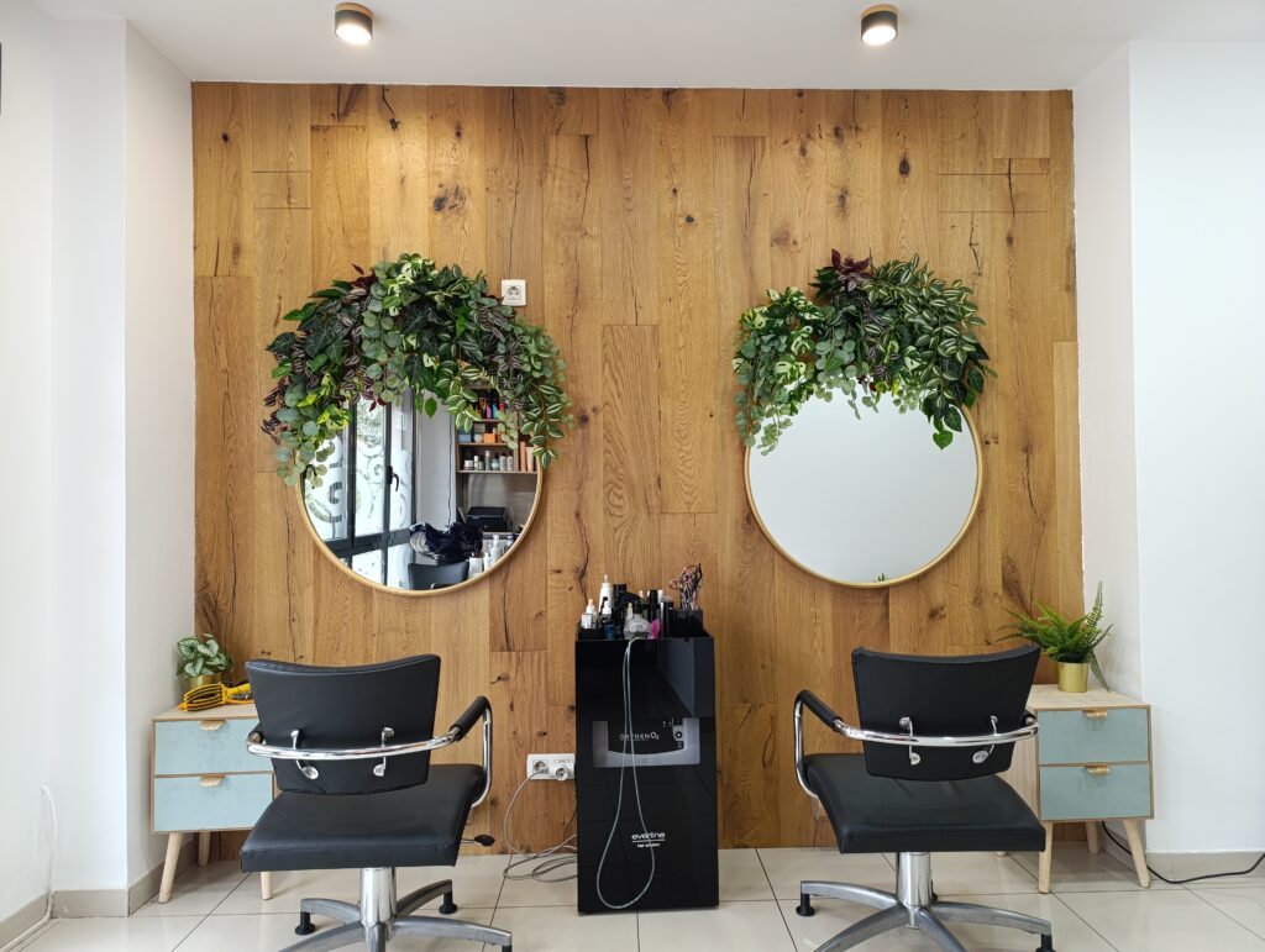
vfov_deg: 59.0
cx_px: 632
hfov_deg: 73.8
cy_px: 476
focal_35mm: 23
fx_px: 842
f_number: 1.6
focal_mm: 6.14
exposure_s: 1/100
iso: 400
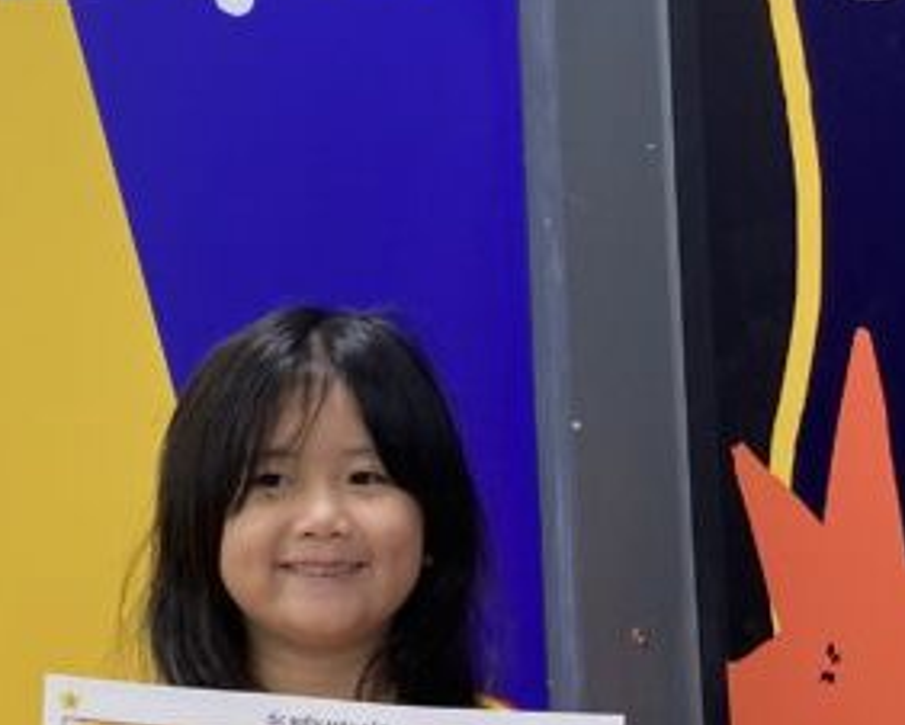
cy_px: 231
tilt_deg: +6.9
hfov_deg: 21.1
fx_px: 2412
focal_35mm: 90
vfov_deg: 17.0
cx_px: 250
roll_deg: +0.5
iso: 80
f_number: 1.8
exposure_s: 1/100
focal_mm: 4.25
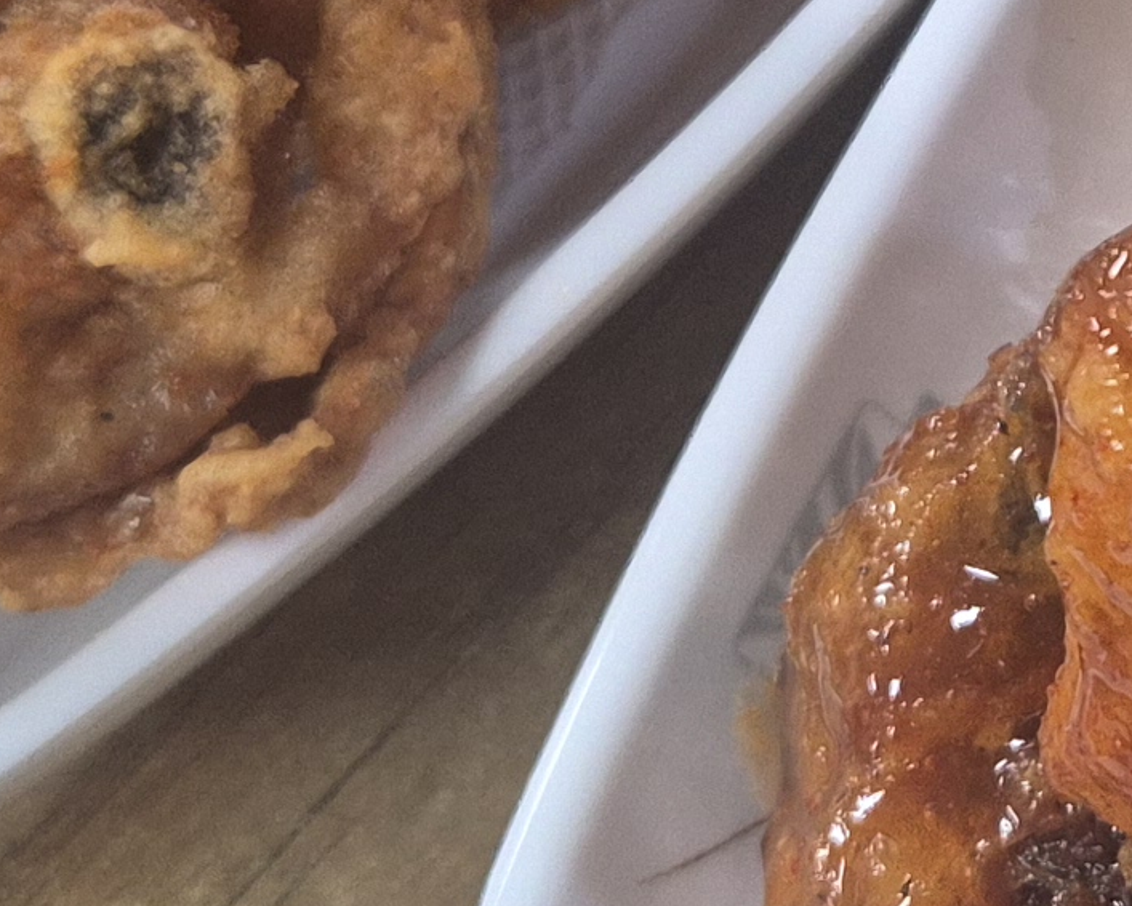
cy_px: -8
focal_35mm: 127
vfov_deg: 12.0
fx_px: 4256
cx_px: 1375
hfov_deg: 14.6
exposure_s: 1/120
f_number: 1.8
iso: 250
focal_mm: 5.4
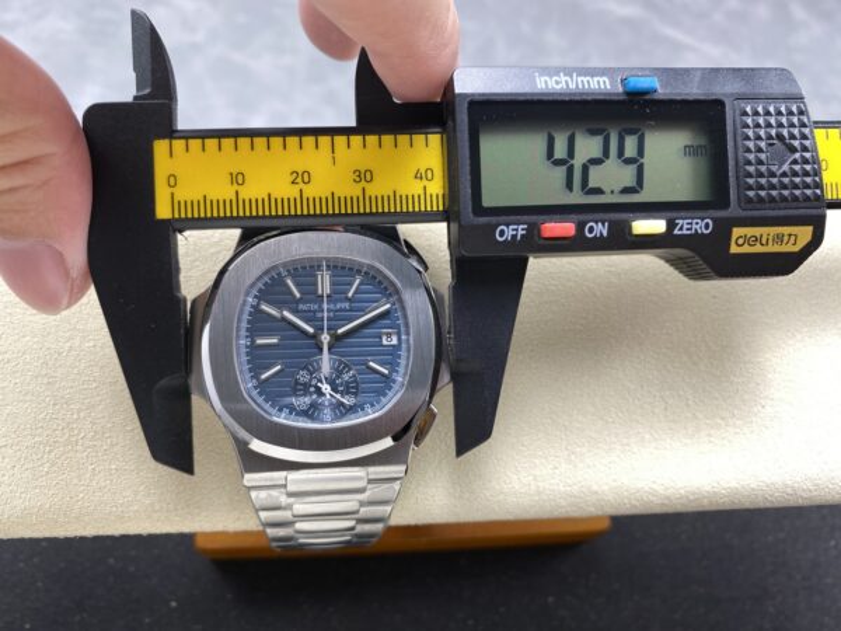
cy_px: 316
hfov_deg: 69.4
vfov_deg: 54.9
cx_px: 420
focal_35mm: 25
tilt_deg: -60.9
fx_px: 607
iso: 64
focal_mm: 4.25
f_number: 1.8
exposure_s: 1/100
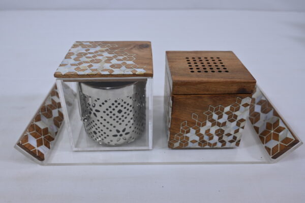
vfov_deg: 42.9
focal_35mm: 30
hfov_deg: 61.1
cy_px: 102
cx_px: 152
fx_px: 258
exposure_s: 1/125
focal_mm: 30.5
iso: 500
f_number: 7.1
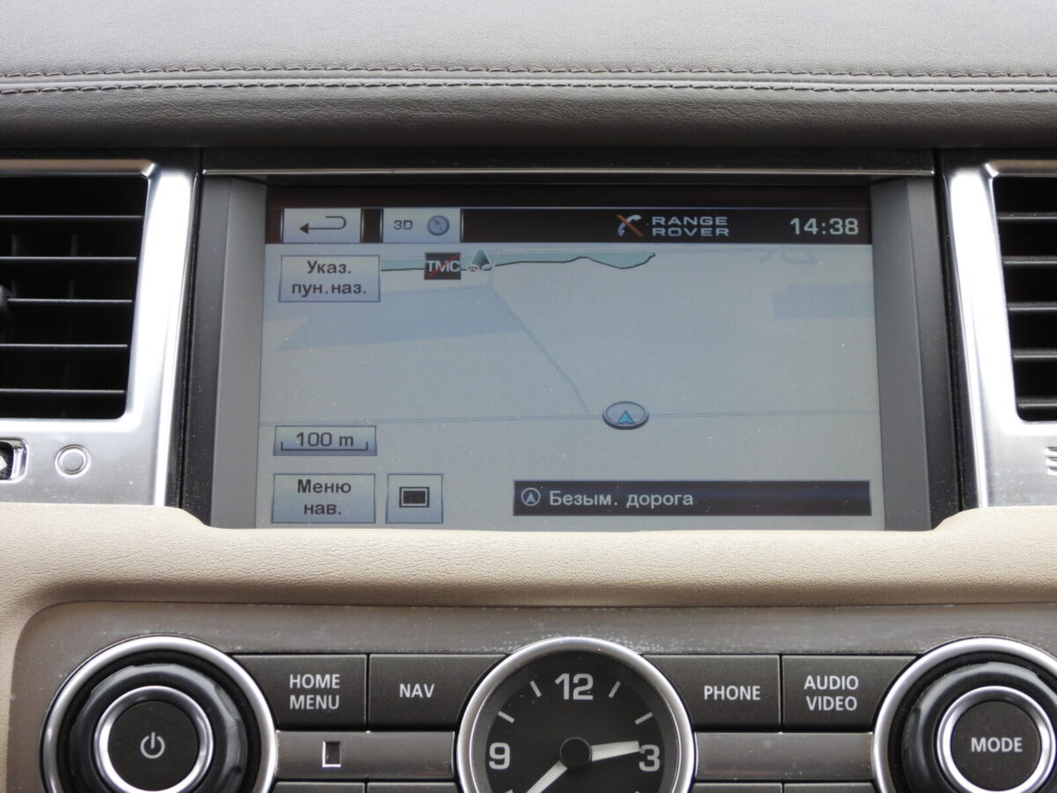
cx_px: 528
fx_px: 2596
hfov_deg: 23.0
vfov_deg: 17.4
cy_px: 396
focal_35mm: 85
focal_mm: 15.3
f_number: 3.5
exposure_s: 1/125
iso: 100
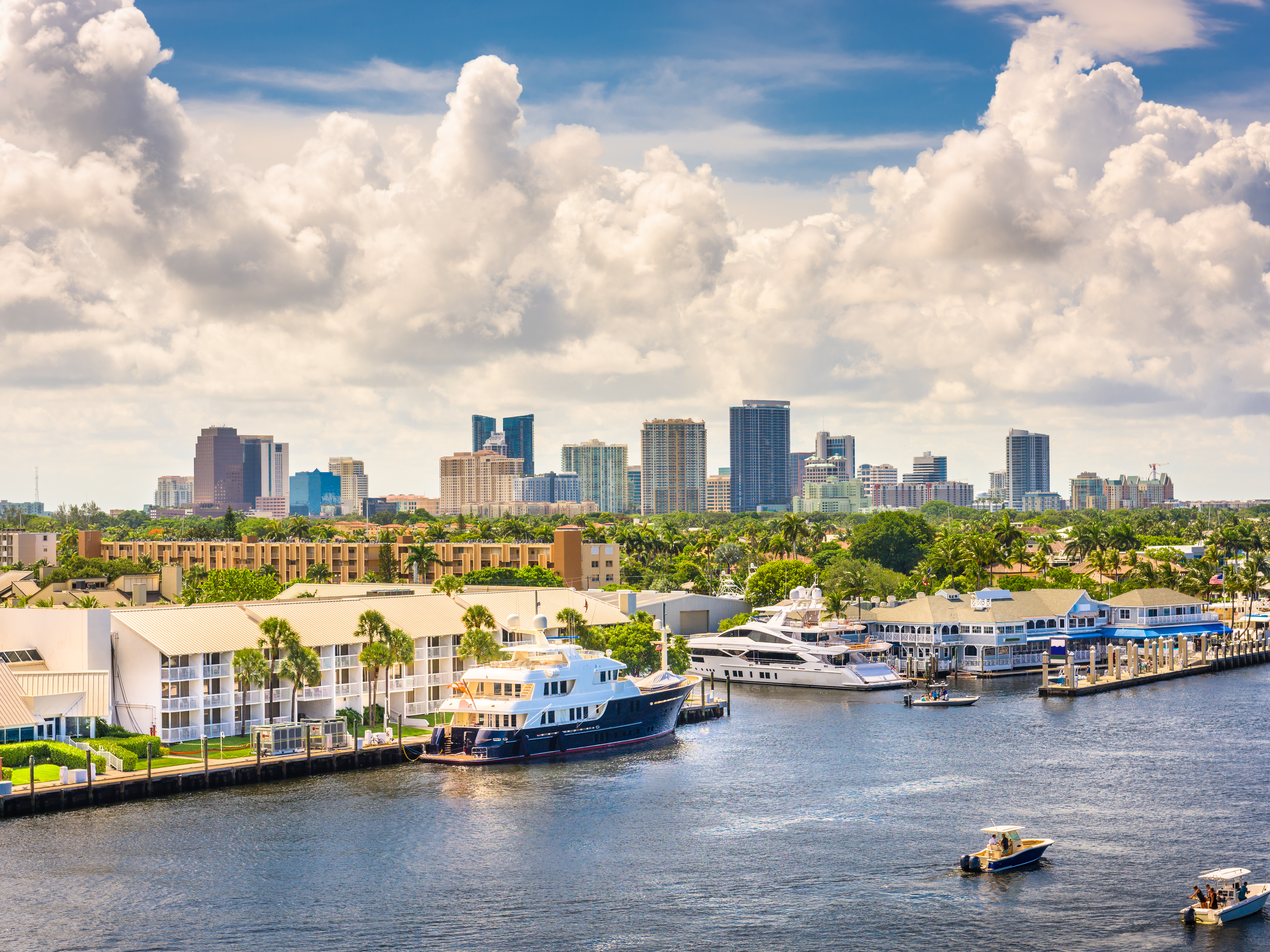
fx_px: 2495
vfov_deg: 21.6
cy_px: 481
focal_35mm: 68
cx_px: 660
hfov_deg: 28.6
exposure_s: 1/320
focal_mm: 62
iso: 64
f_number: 8
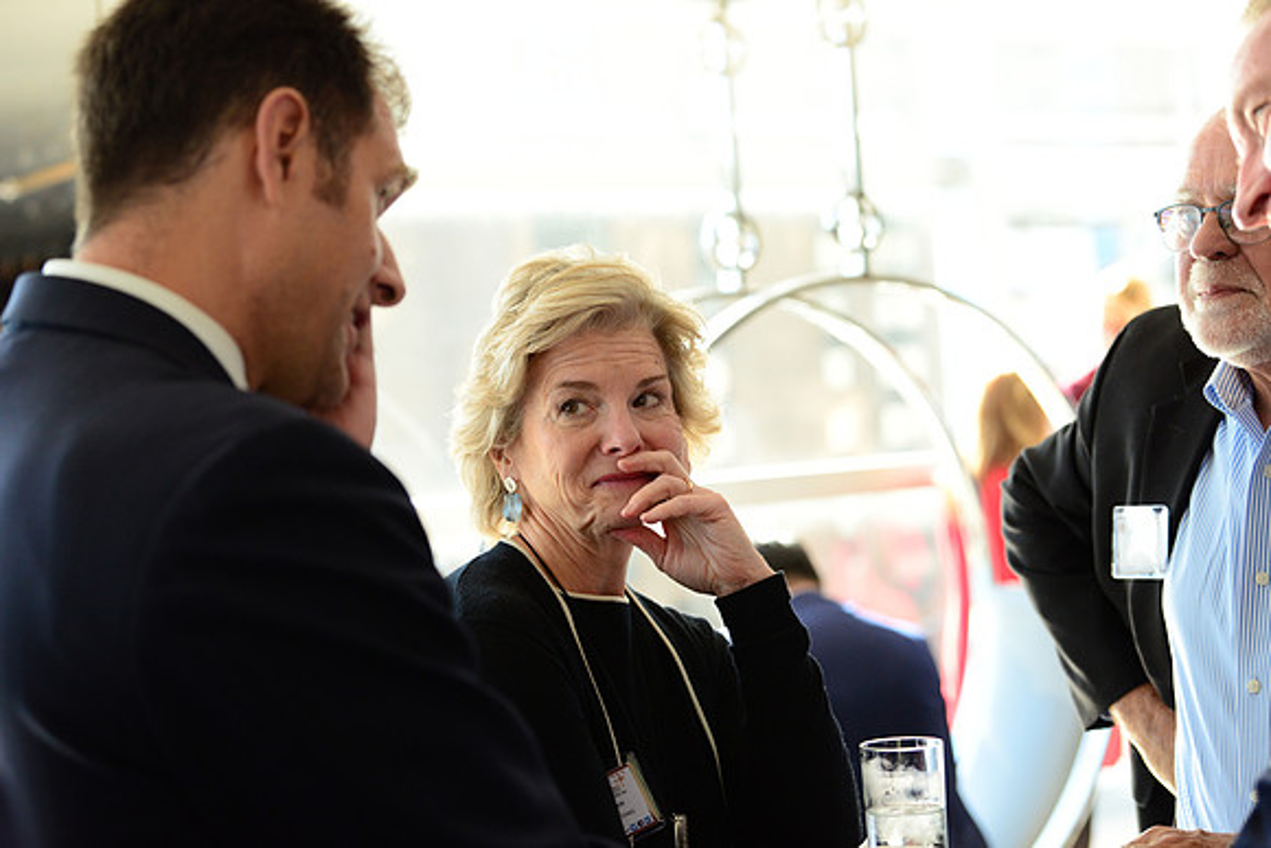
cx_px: 636
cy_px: 424
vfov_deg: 19.5
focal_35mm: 70
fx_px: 2472
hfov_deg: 28.8
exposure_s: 1/640
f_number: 4
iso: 1600
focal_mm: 70
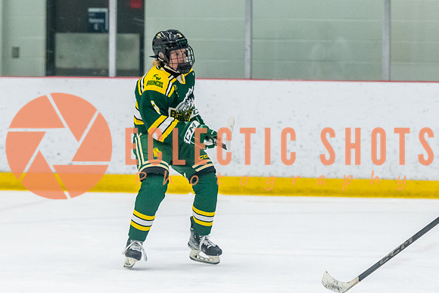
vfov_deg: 5.6
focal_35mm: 247
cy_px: 161
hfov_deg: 8.3
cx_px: 176
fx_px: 3009
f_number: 2.8
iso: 4000
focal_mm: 116
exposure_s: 1/800
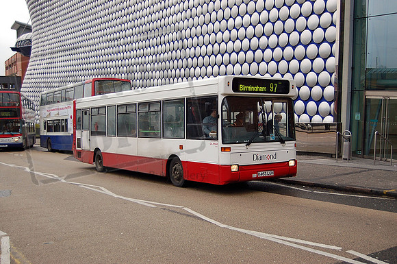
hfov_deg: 49.6
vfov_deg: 34.1
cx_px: 198
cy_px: 132
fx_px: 429
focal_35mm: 39
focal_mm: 26
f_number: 4.2
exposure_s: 1/640
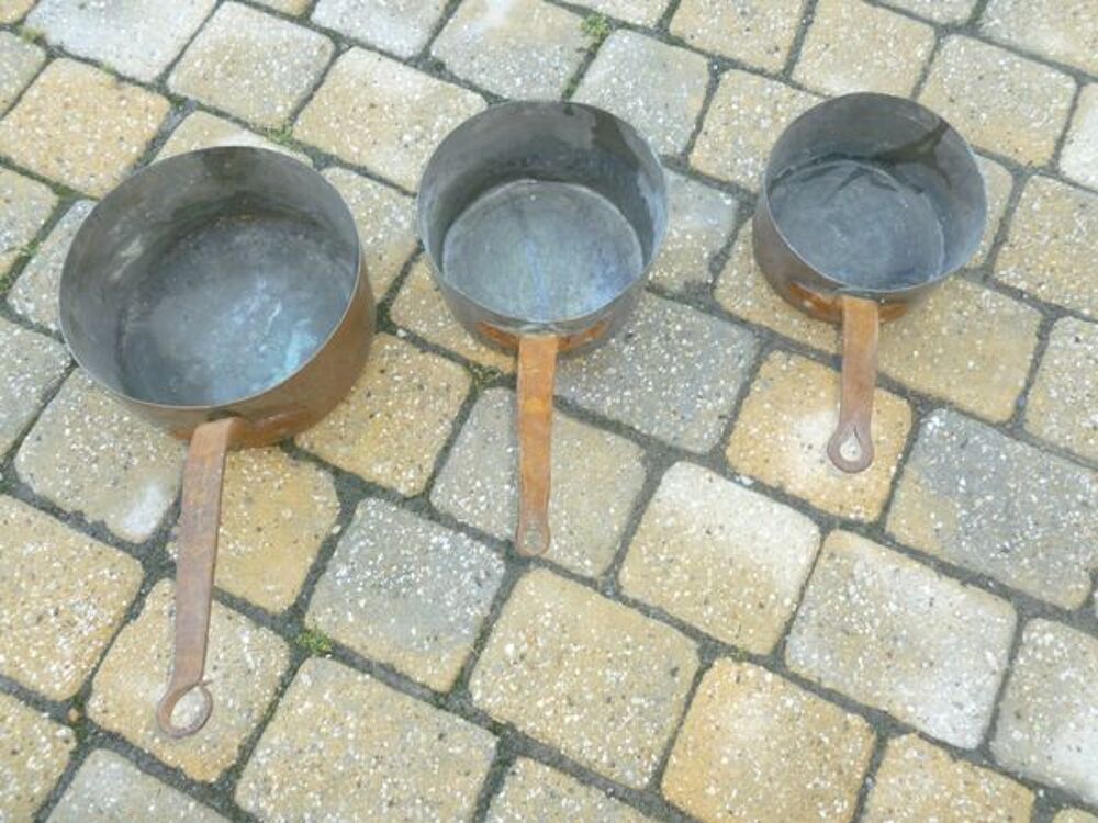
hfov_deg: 63.4
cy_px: 412
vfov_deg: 49.7
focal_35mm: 28
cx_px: 549
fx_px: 888
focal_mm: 5
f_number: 3.3
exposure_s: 1/60
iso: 160
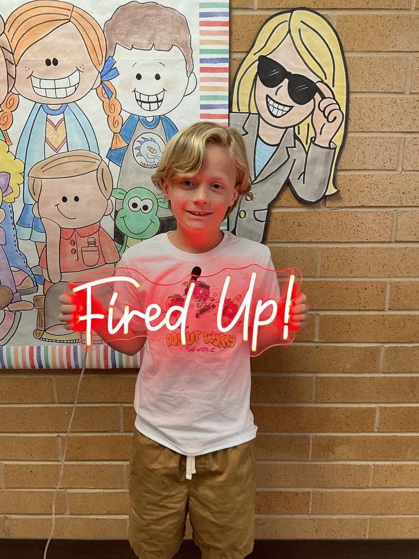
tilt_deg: -13.0
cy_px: 280
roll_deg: -1.0
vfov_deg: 61.7
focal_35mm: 29
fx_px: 468
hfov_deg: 48.2
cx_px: 210
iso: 125
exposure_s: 1/60
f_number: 1.8
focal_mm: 3
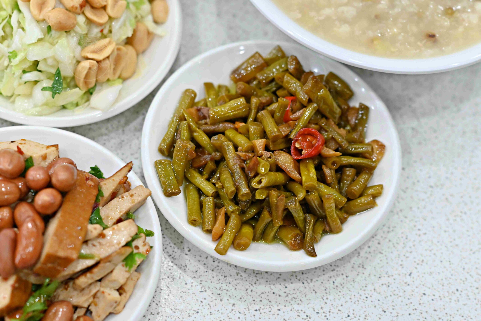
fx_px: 1002
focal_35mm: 75
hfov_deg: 27.0
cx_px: 240
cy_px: 160
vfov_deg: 18.2
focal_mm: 50
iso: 900
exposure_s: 1/200
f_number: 3.2
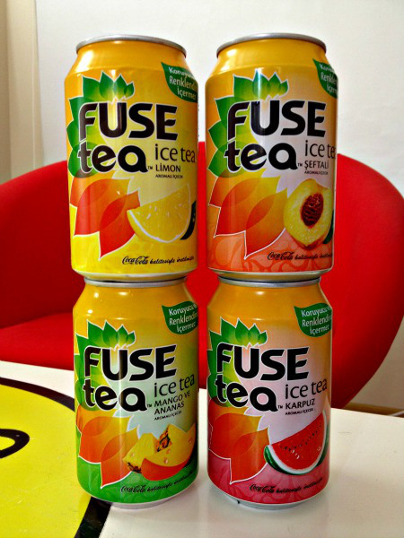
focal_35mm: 35
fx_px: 545
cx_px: 202
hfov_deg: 40.7
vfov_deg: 52.6
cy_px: 269
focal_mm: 4.28
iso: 80
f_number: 2.4
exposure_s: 1/20
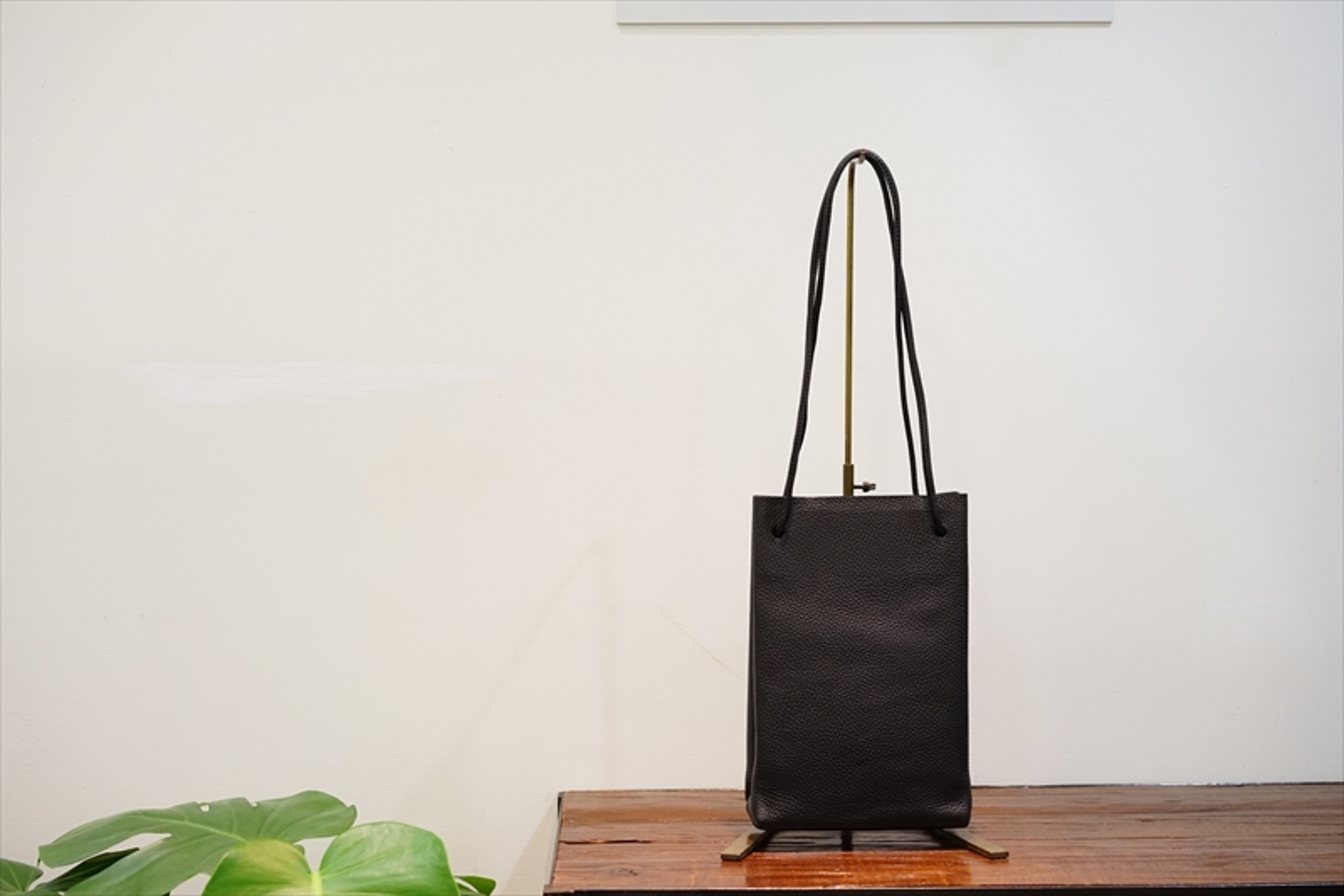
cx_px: 672
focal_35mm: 55
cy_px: 448
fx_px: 2053
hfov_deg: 36.3
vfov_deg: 24.6
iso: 1250
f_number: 4
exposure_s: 1/60
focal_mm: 55
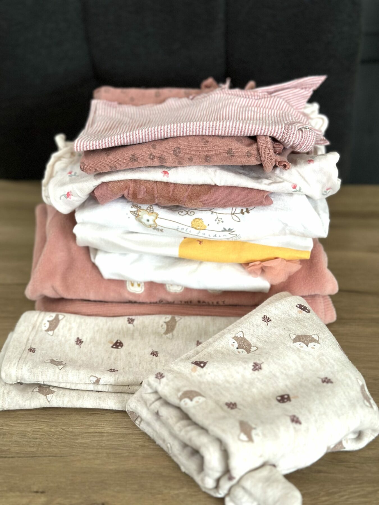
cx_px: 190
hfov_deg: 30.3
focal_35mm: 48
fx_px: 701
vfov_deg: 39.7
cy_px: 252
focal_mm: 6.86
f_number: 1.78
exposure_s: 1/60
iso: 250
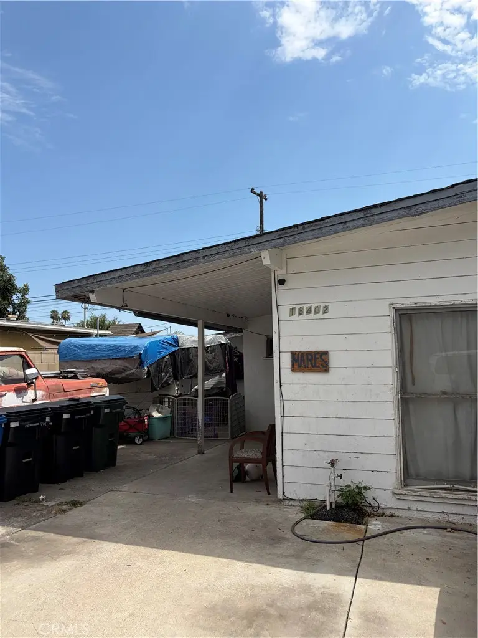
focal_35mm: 26
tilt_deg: +5.3
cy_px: 319
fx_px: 479
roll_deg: +0.7
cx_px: 239
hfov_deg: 53.1
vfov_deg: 67.3
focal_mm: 5.96
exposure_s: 1/3831
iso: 50
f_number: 1.6
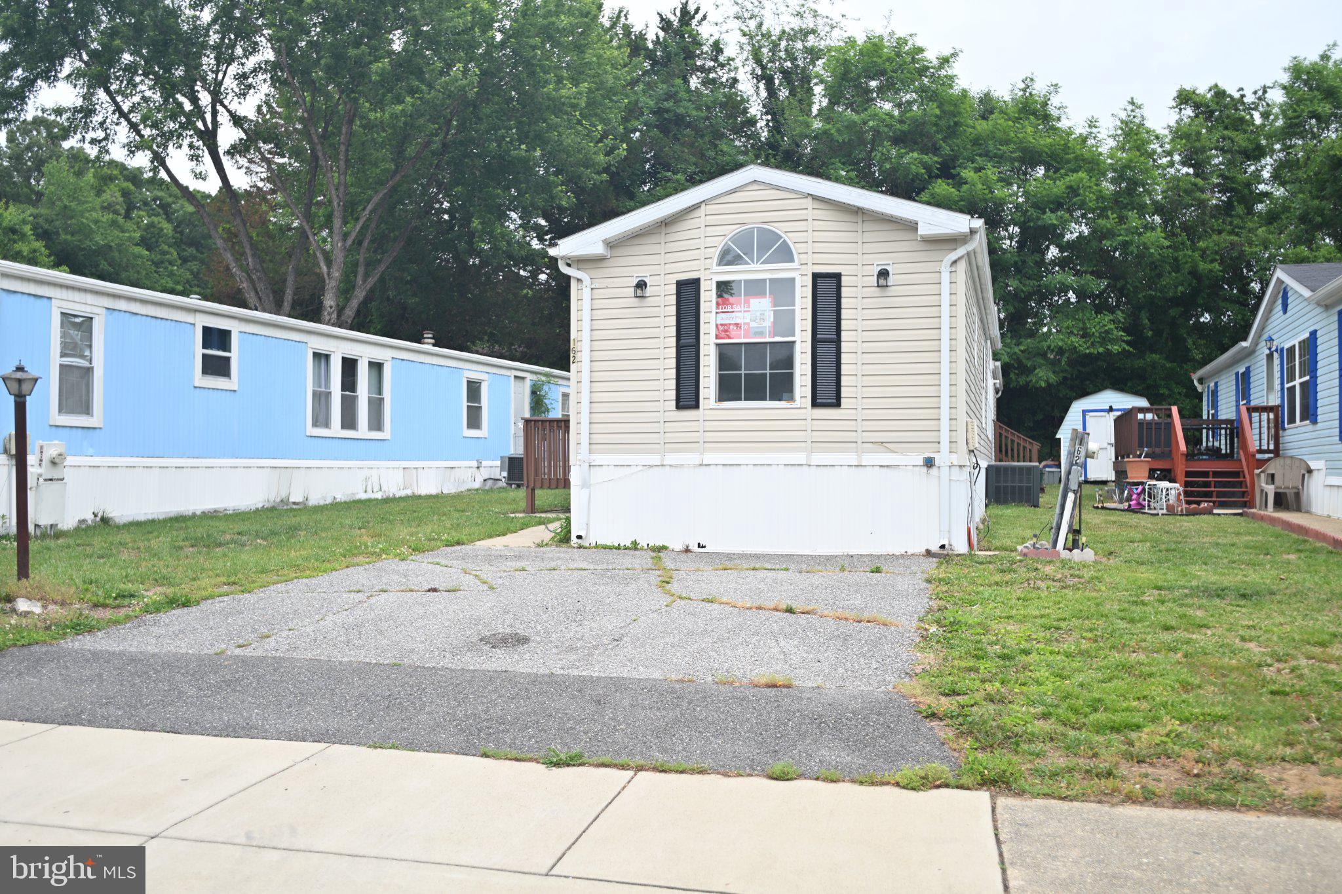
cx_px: 671
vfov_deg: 43.6
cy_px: 447
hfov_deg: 61.9
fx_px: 1118
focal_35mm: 30
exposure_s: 1/320
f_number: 2.8
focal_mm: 30
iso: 100
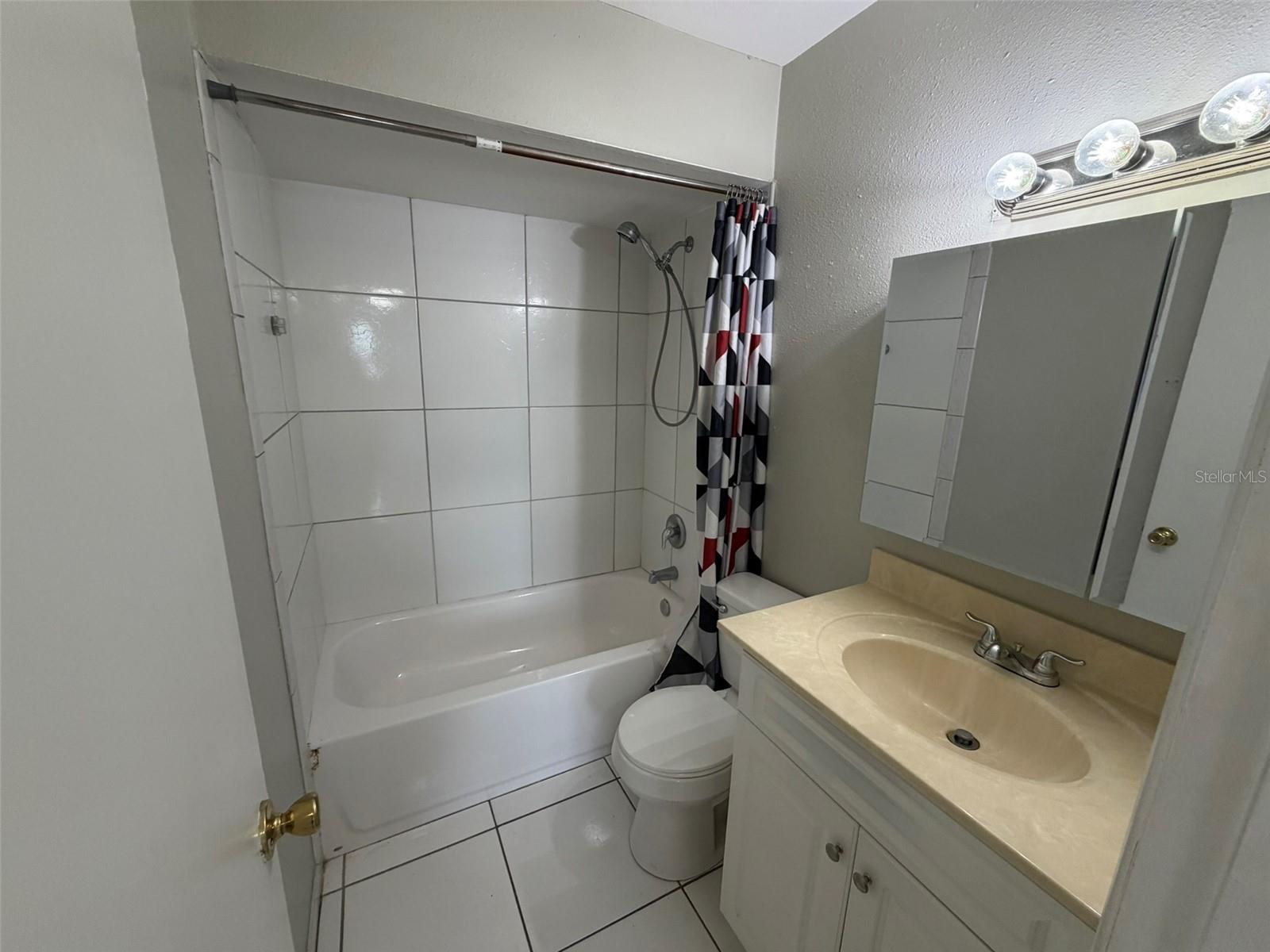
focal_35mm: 14
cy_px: 476
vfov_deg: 85.7
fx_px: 514
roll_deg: -0.4
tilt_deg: -13.7
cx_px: 635
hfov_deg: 102.1
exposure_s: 1/120
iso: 250
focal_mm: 2.22
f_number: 2.2
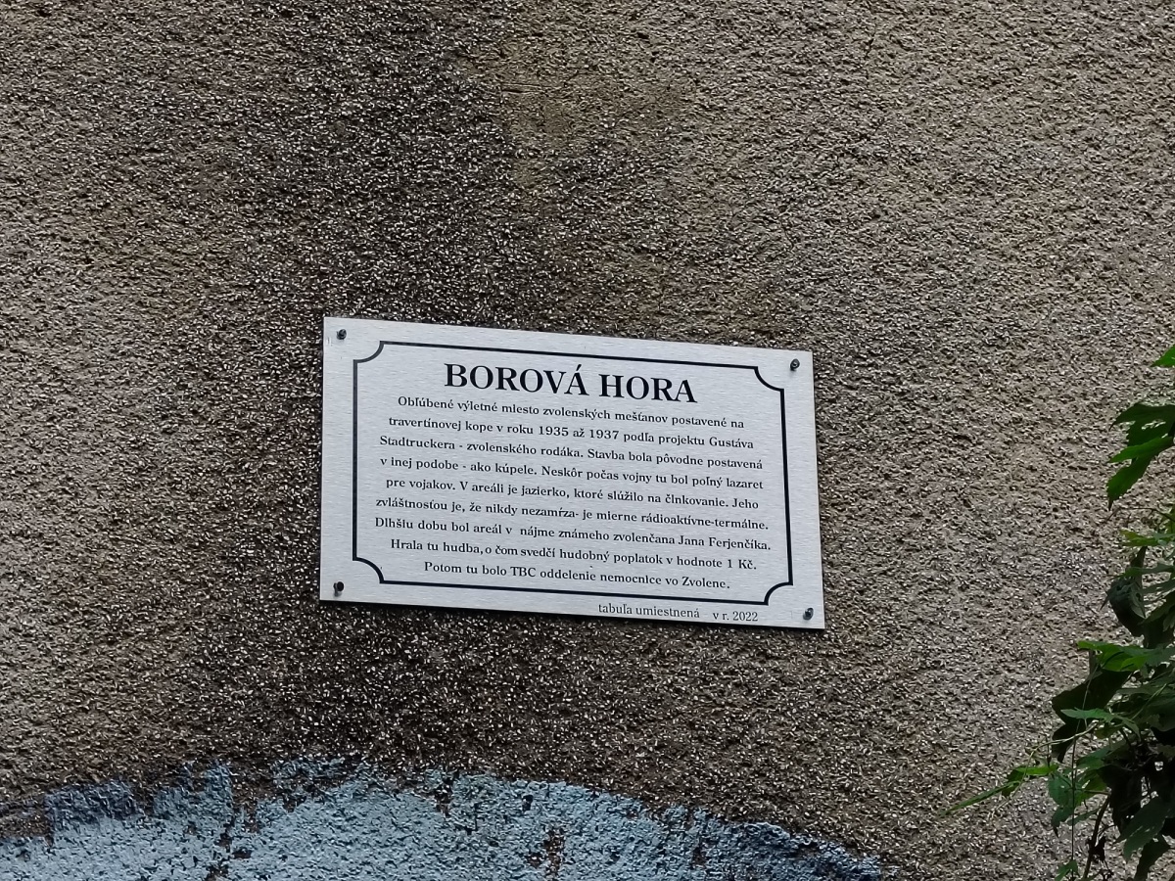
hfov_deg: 19.3
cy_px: 440
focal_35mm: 102
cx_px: 588
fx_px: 3462
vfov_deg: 14.5
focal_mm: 5.25
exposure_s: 1/191
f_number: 1.75
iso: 100
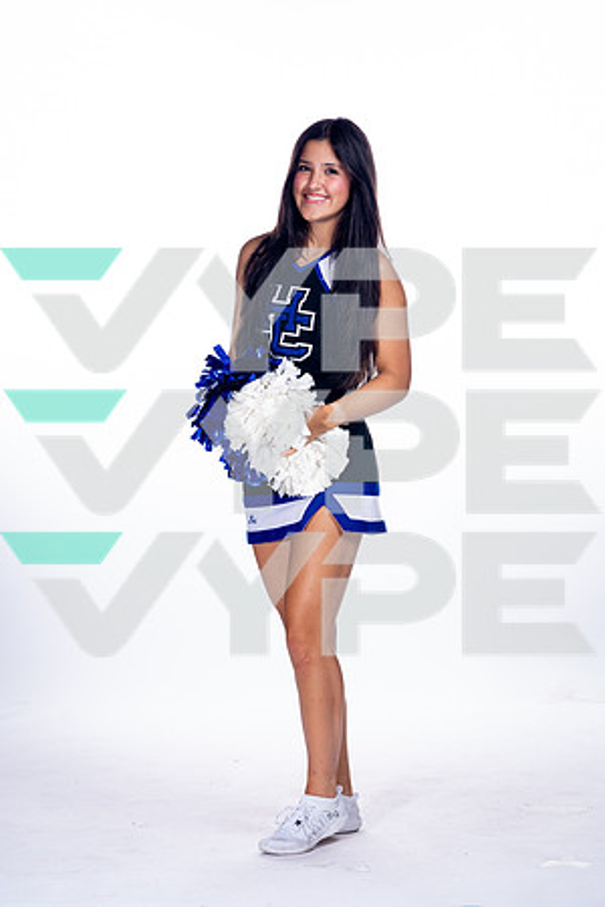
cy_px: 454
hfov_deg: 12.1
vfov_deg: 18.1
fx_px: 2848
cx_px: 302
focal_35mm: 113
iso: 800
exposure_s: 1/250
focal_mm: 113
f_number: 5.6
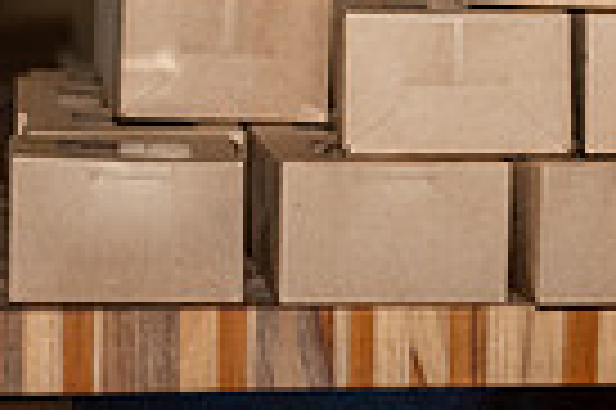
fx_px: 2888
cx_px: 544
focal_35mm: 169
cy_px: 99
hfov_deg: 12.1
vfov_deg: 8.1
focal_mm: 40
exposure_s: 1/200
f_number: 4
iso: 1600
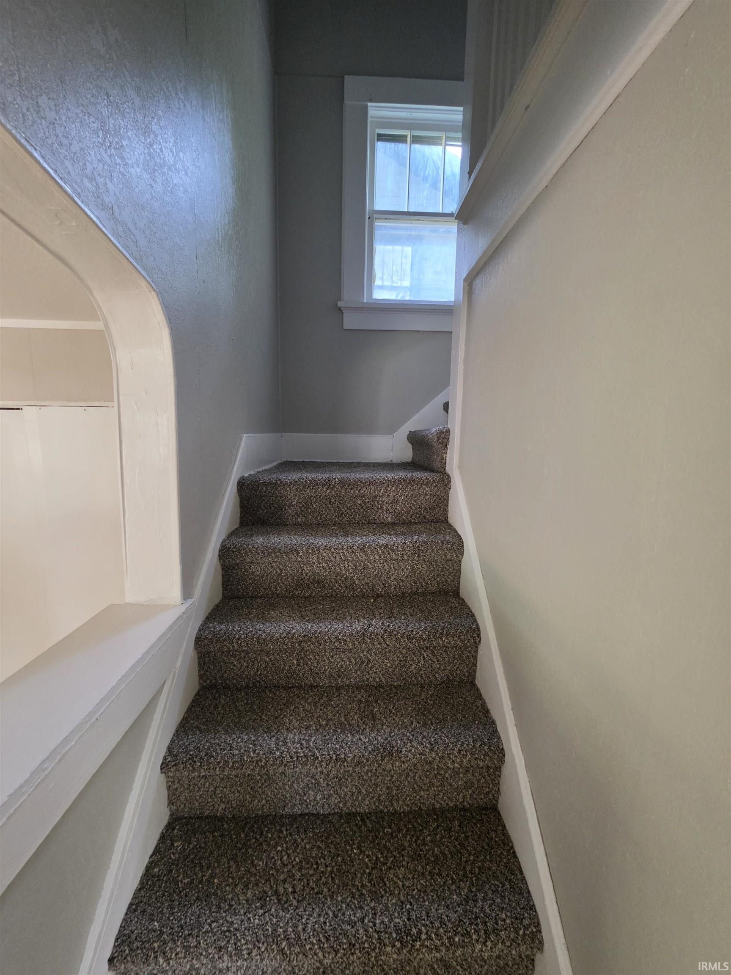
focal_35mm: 13
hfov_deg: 89.9
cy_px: 488
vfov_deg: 106.2
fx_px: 366
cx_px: 366
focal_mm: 2.2
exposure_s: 1/60
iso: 250
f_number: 1.9
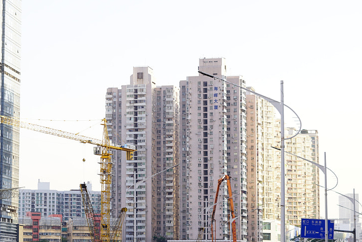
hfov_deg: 18.3
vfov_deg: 12.3
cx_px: 94
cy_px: 133
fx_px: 1116
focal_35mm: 111
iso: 100
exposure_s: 1/125
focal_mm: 50
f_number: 4.5
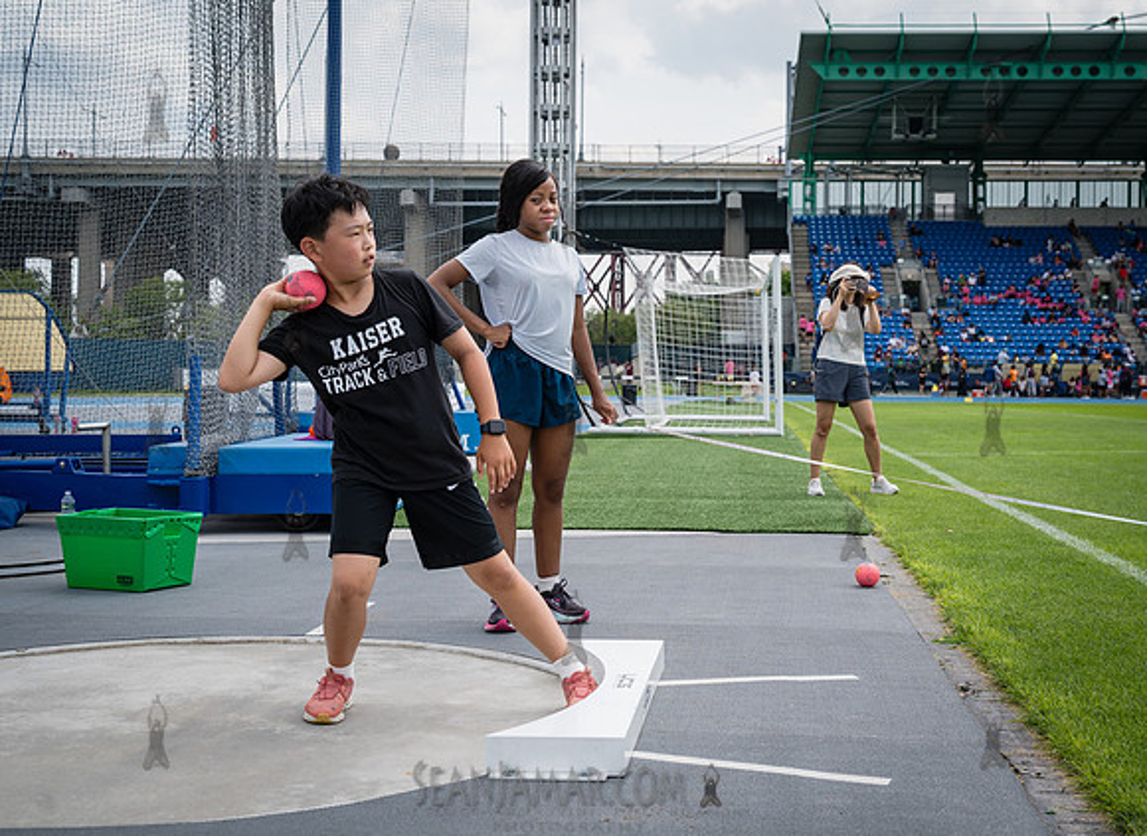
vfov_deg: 31.4
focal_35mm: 45
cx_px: 671
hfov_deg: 42.0
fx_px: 1489
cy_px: 390
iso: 100
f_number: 5
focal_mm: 40
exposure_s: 1/500
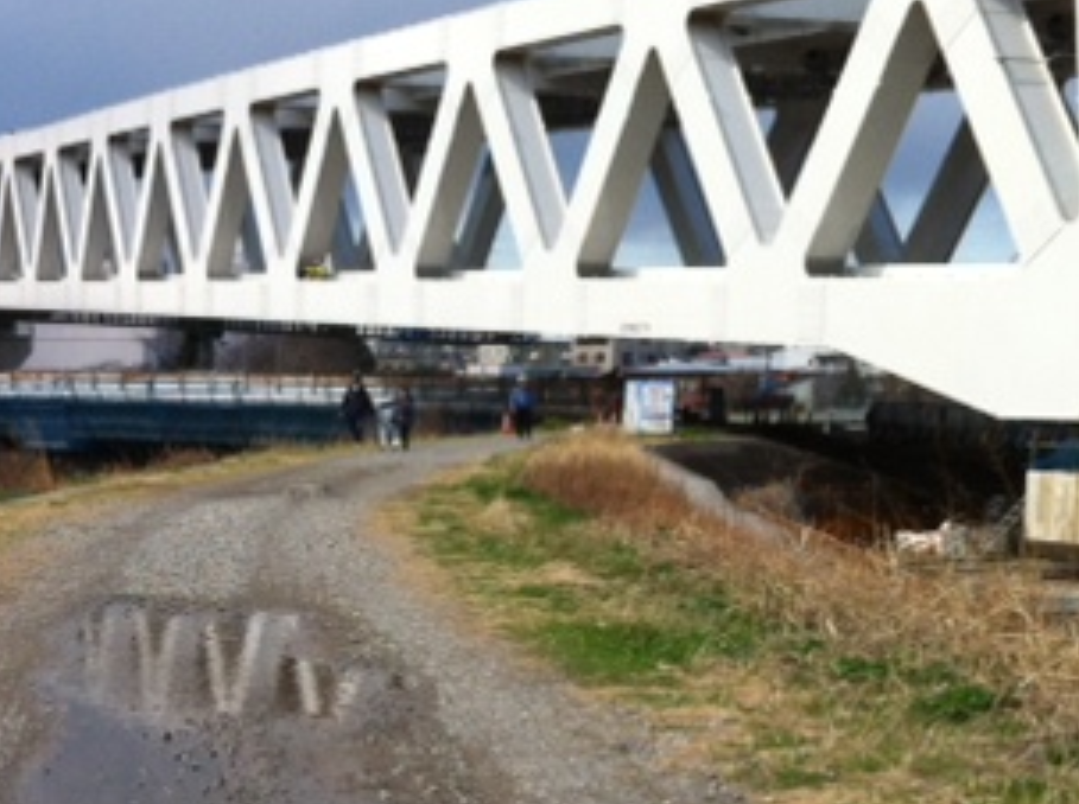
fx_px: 2302
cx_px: 239
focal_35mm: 74
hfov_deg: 26.0
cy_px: 583
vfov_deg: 19.7
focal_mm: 3.85
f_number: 2.8
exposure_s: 1/973
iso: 80
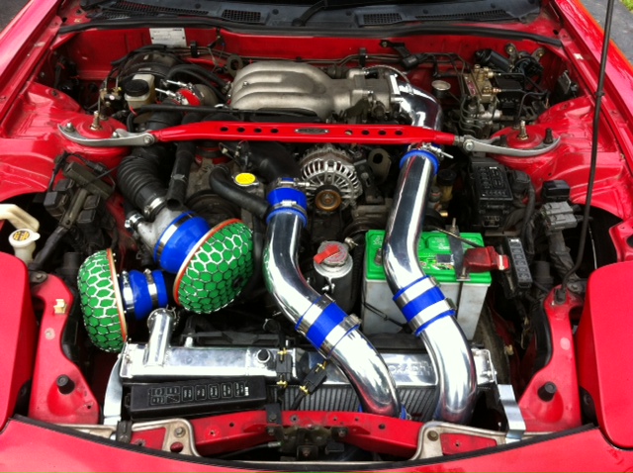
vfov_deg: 40.6
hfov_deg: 52.7
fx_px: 639
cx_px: 316
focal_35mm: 35
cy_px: 236
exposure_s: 1/120
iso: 100
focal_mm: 3.85
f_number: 2.8
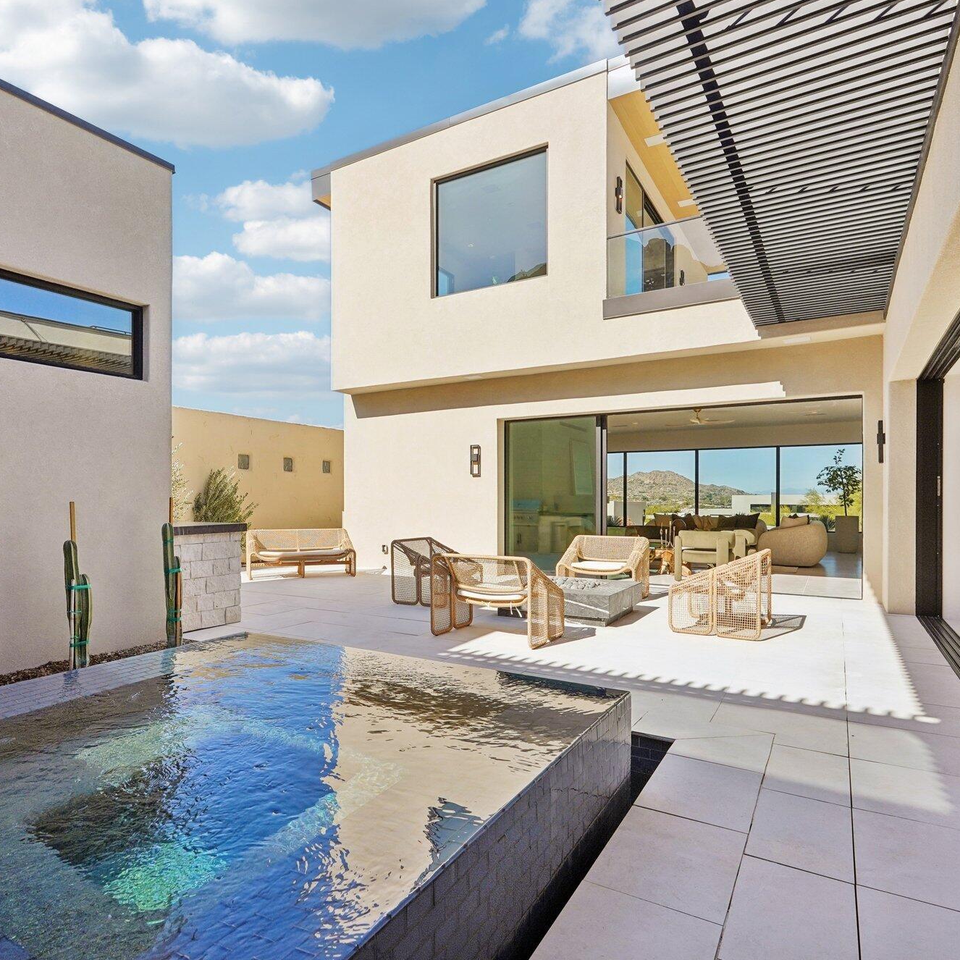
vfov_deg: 72.1
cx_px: 376
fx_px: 659
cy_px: 481
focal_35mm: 21
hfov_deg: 71.3
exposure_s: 1/800
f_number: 8
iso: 400
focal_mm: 16
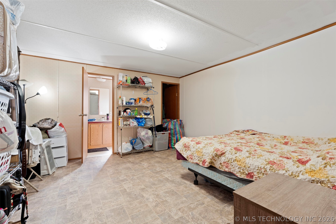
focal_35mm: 16
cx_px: 168
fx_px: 149
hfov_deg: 96.7
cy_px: 112
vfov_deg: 73.7
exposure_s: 1.3
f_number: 8
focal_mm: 16
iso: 100
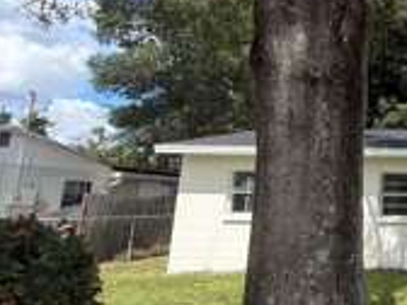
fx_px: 470
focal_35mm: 40
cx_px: 543
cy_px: 128
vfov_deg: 35.9
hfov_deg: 33.0
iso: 25
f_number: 2.2
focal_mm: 2.22
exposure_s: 1/770
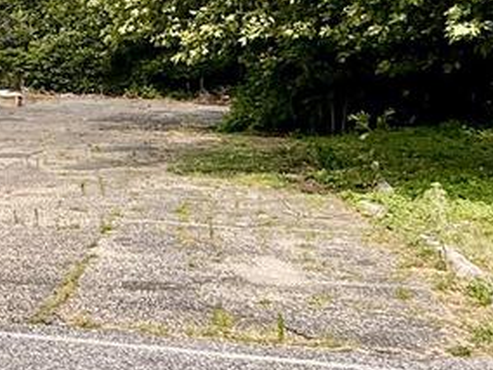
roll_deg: +1.8
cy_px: 80
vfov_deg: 20.5
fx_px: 1011
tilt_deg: -0.4
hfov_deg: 23.8
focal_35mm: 71
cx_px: -167
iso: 50
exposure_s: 1/1613
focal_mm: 2.22
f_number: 2.2
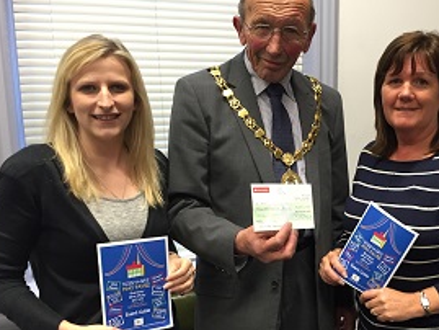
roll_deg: +0.3
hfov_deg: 45.1
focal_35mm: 41
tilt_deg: -10.4
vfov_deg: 35.0
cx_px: 289
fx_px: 520
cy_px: 207
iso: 125
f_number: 2.2
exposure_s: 1/30
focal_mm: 4.15
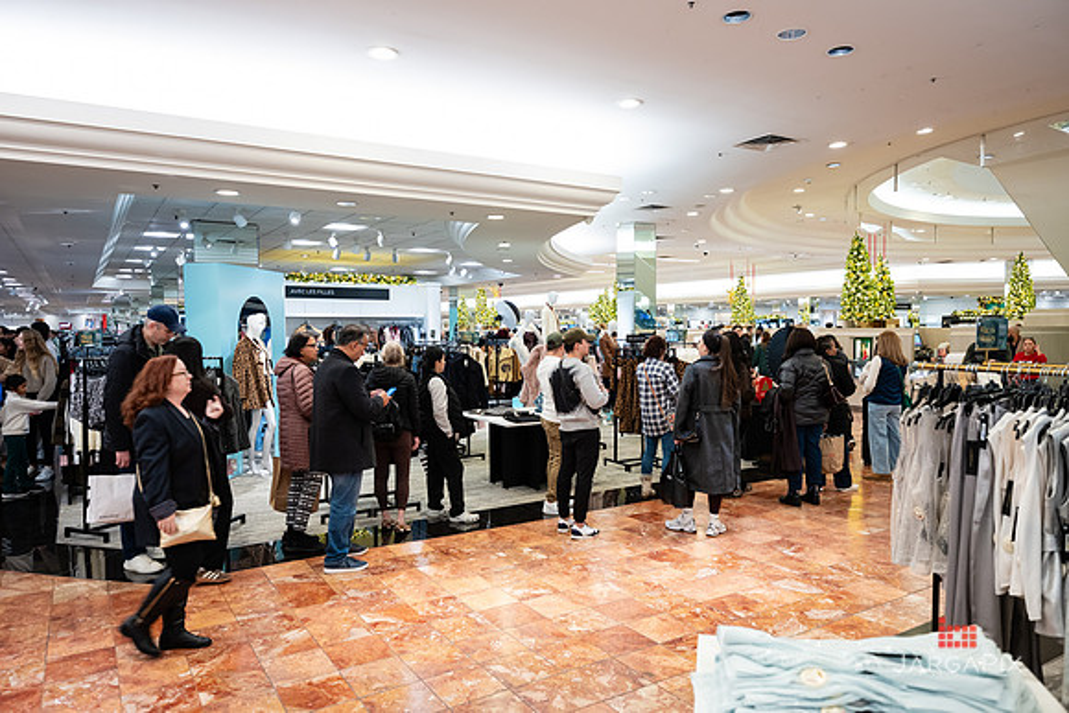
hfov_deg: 73.4
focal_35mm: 24
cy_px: 356
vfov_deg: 52.9
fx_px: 717
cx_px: 534
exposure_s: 1/125
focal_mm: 24
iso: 1000
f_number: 3.2
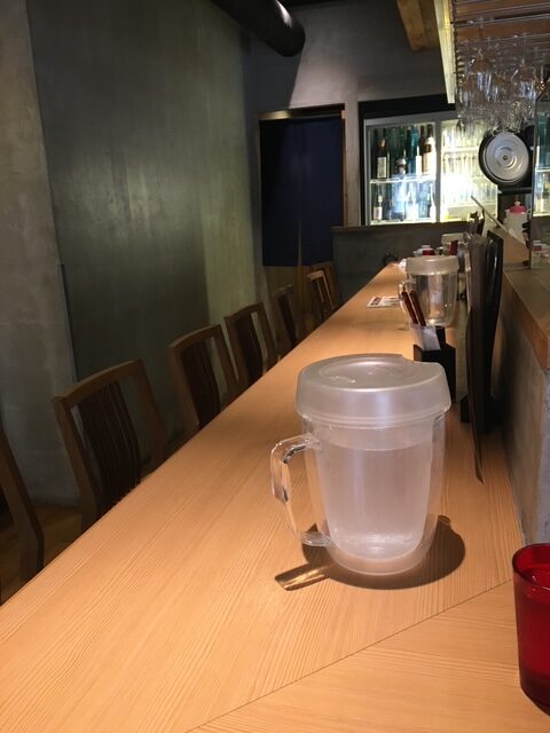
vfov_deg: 61.7
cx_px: 275
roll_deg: +2.1
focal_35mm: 29
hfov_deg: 48.2
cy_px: 366
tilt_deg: -13.9
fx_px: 614
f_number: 2.2
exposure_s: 1/30
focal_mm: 4.15
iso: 125
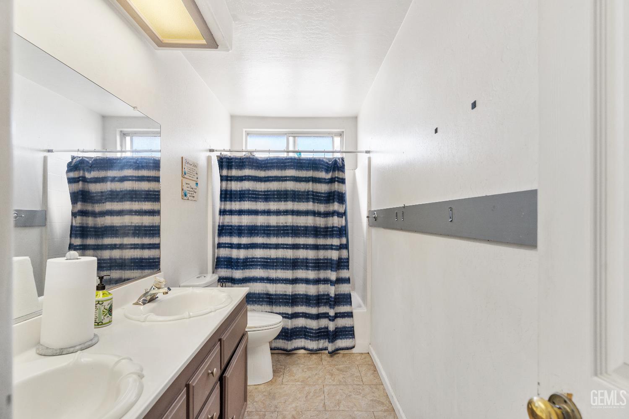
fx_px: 297
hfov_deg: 93.3
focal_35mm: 17
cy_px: 210
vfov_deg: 70.4
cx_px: 314
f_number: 5.6
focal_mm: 17
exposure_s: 1/4
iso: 400
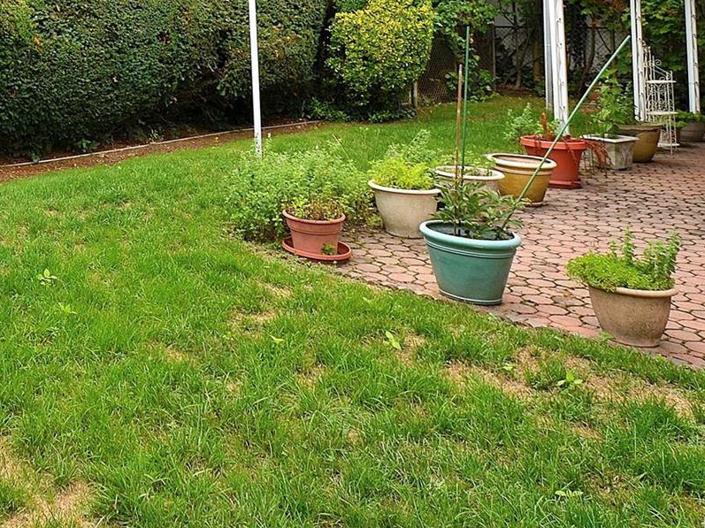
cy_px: -55
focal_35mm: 37
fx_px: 753
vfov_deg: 33.6
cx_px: -23
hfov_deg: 42.3
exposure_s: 1/160
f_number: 6.3
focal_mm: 10
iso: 100
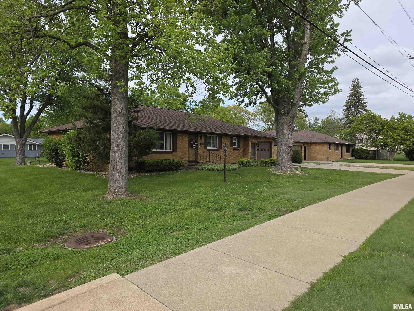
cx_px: 207
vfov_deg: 58.9
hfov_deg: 73.9
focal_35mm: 23
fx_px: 275
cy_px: 156
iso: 12
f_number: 1.7
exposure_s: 1/446
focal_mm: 6.3
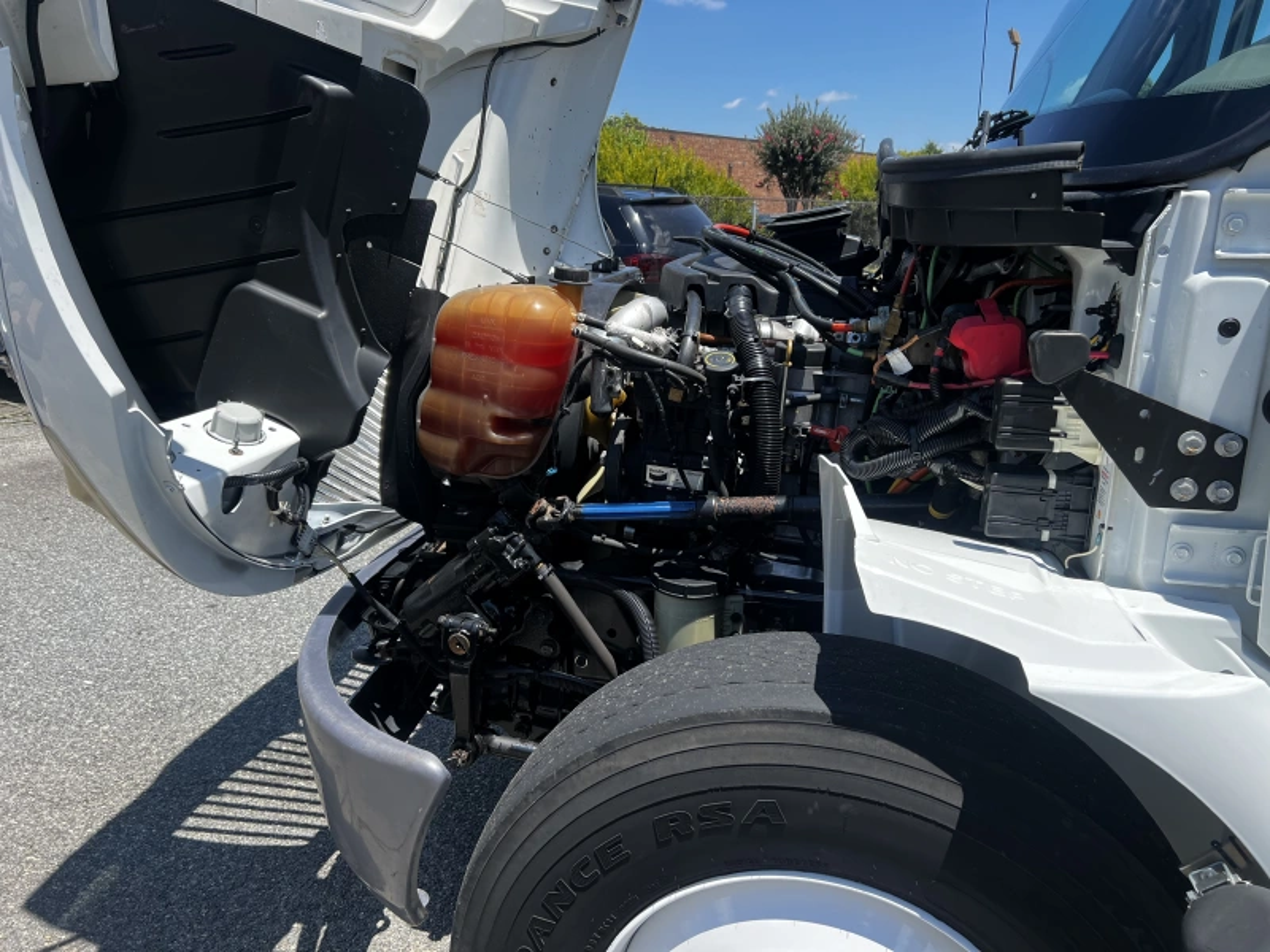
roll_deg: -3.5
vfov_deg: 53.1
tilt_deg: -16.6
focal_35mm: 26
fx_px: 954
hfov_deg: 67.3
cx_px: 635
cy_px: 476
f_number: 1.5
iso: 50
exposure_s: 1/2165
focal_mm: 5.7
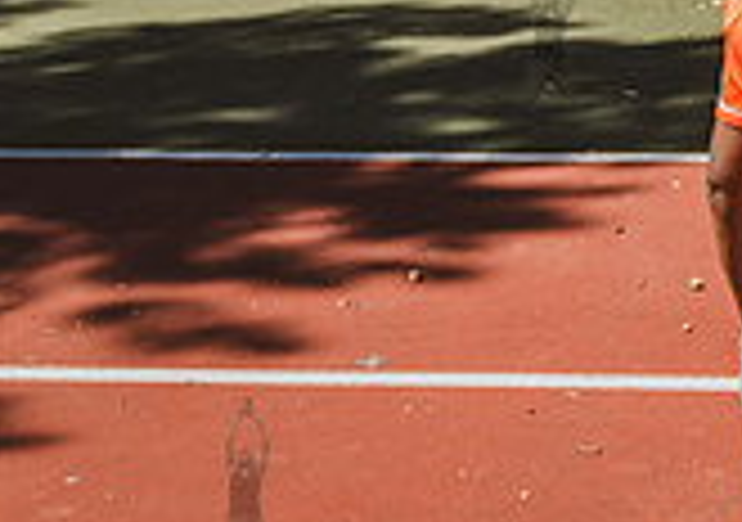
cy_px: -187
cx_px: 1112
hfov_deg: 17.1
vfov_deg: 12.9
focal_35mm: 106
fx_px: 2222
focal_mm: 24
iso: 200
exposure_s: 1/3200
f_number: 3.5
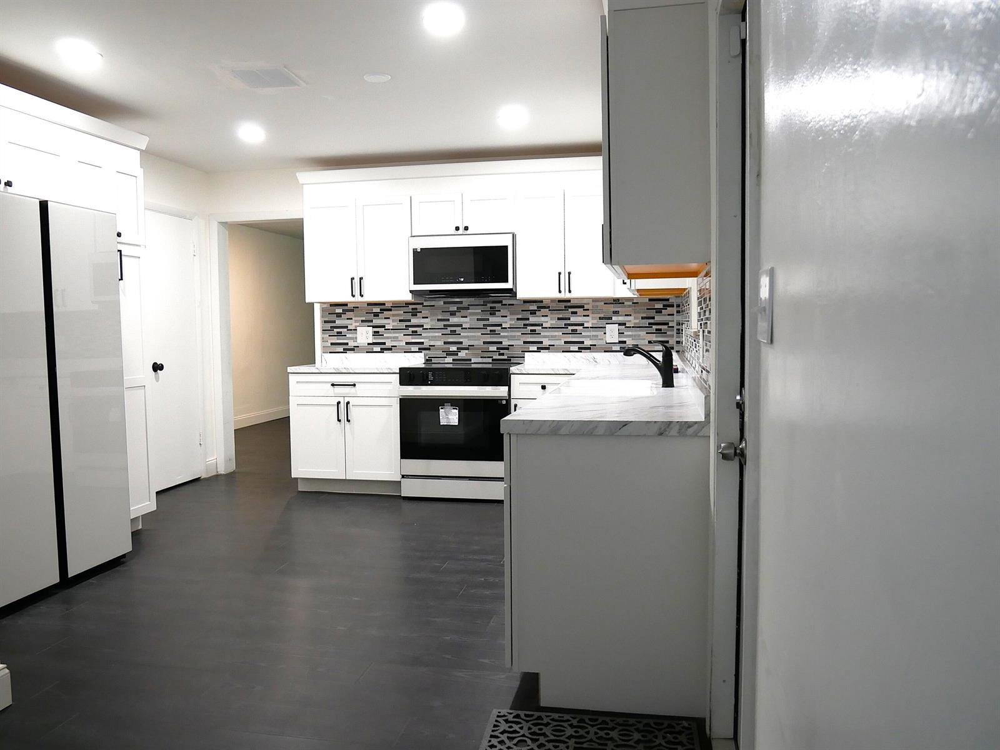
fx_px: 693
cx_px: 500
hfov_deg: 71.6
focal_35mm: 24
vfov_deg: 56.8
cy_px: 375
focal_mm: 12
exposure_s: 1/60
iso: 800
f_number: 3.5
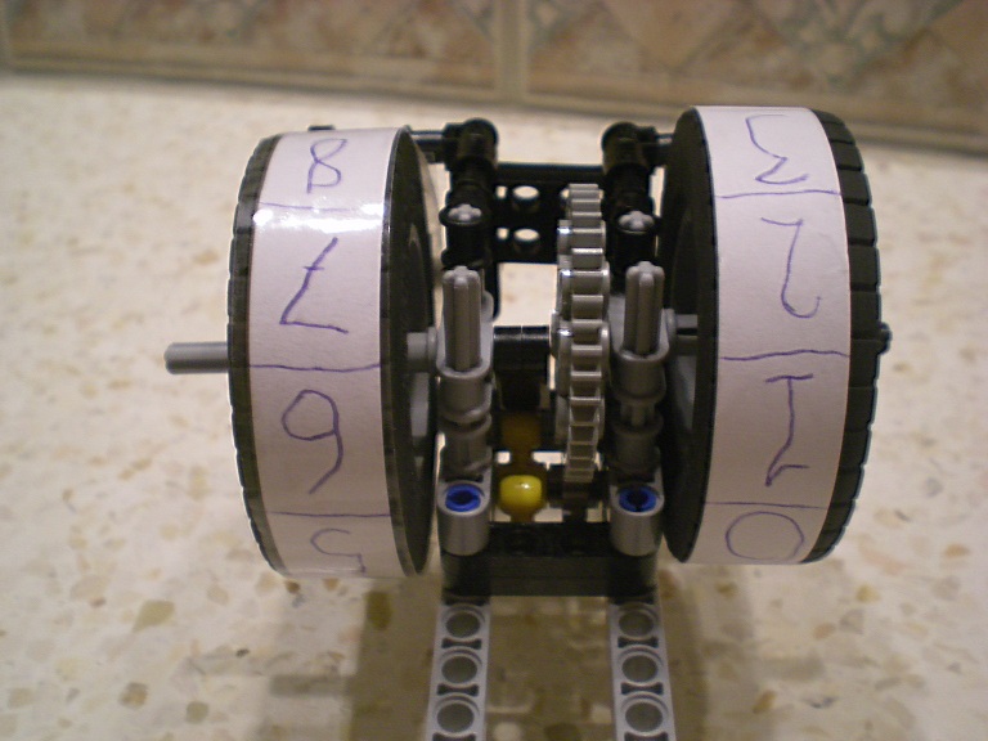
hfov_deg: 49.0
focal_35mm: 38
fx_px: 1085
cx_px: 494
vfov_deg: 37.7
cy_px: 370
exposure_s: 1/15.1
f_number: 3.1
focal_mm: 6.3
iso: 200
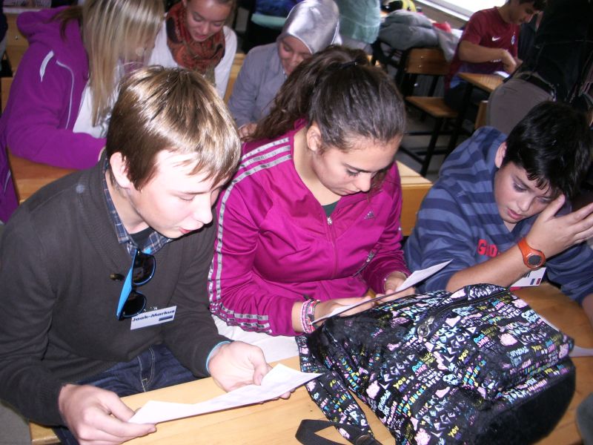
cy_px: 222
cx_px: 296
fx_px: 600
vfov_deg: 40.7
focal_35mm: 35
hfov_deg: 52.6
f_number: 2.6
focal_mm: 5.8
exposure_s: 1/40
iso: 100
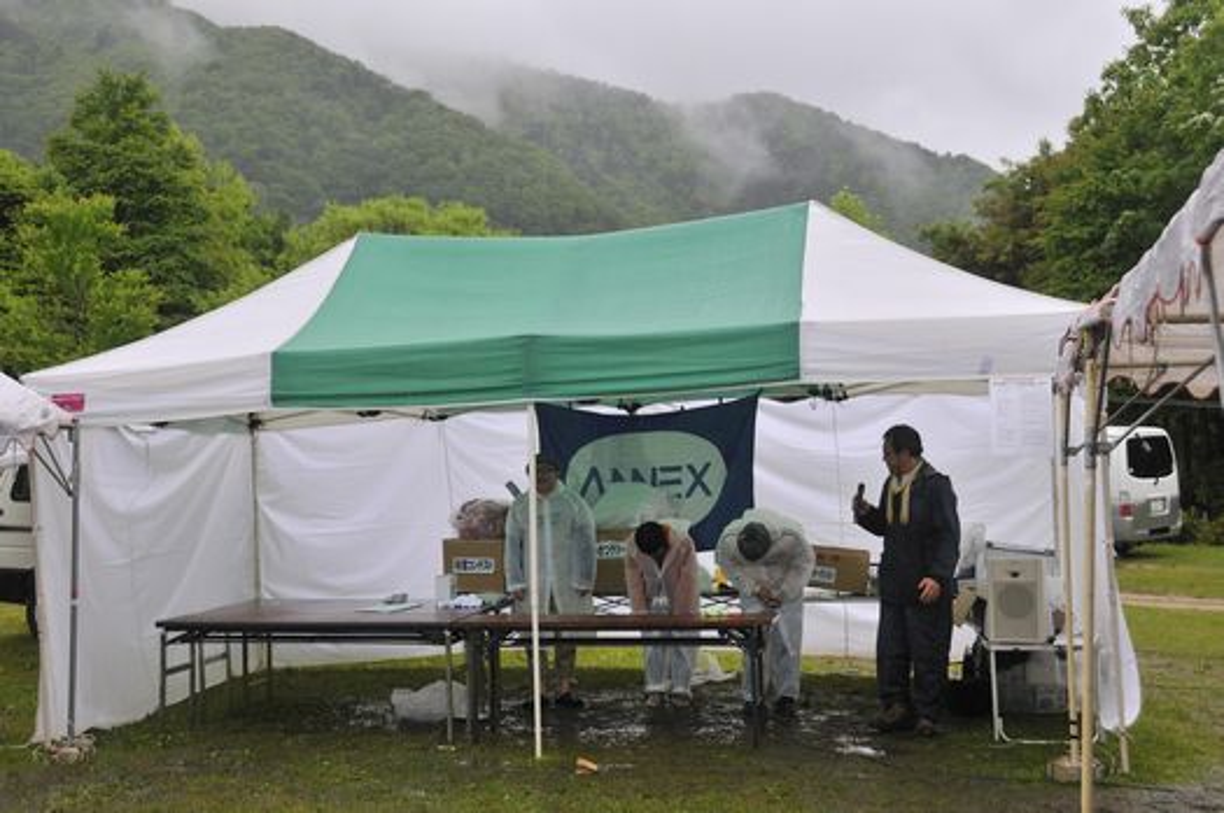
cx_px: 612
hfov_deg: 42.4
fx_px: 1579
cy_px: 406
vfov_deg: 28.9
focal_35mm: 46
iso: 200
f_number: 5.6
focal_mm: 31
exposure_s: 1/160
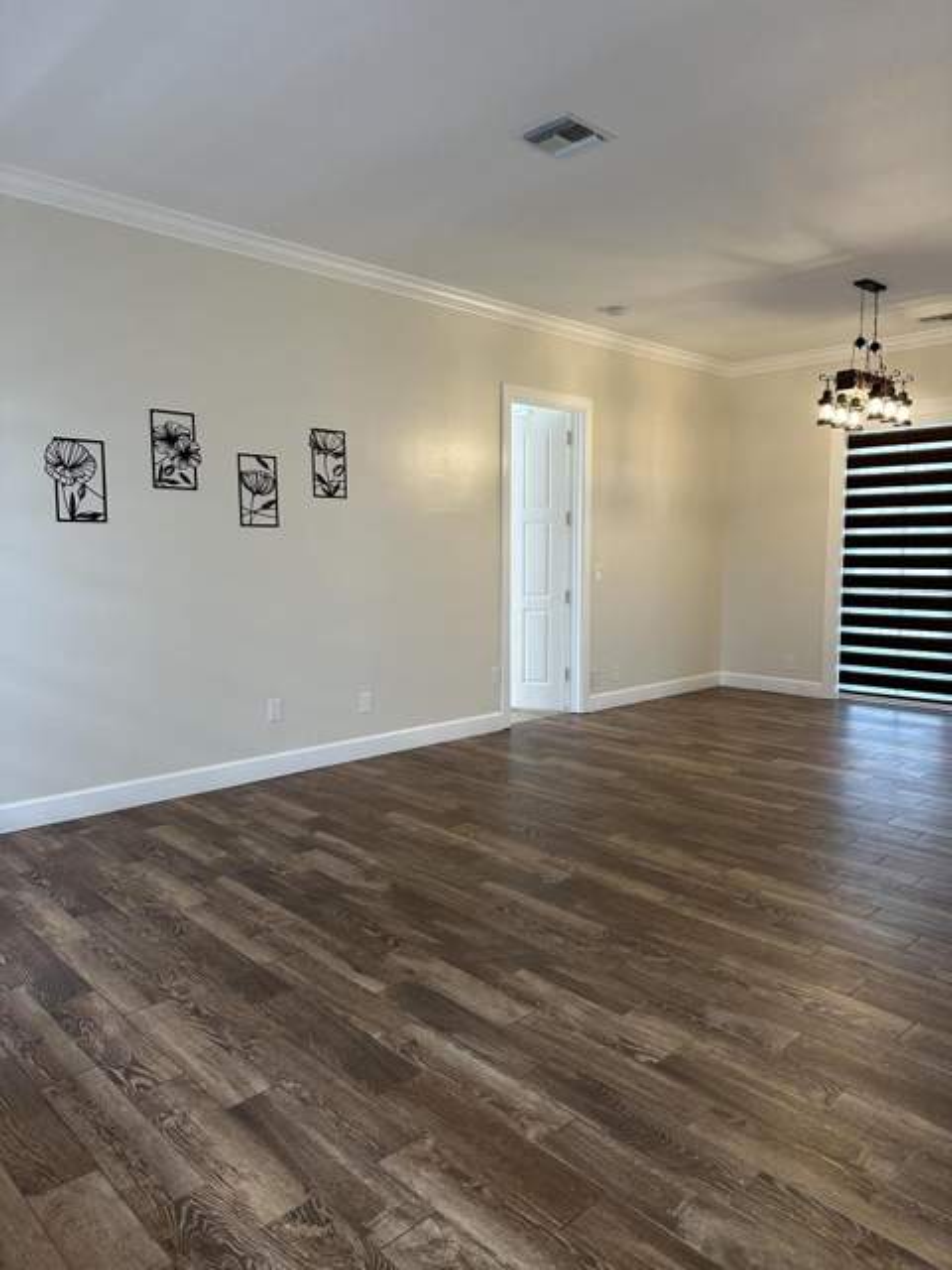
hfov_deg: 56.8
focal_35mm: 24
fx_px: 880
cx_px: 476
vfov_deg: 71.6
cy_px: 635
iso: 200
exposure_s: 1/120
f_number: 1.78
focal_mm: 6.86
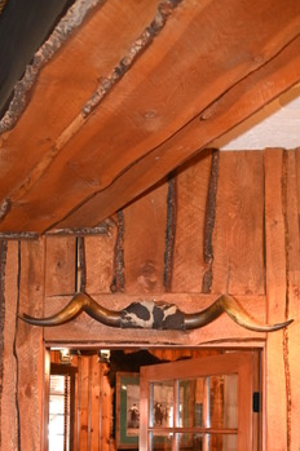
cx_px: 110
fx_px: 551
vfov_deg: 41.1
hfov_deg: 30.3
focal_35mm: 44
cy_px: 404
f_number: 4
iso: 3200
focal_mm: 24
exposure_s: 1/60
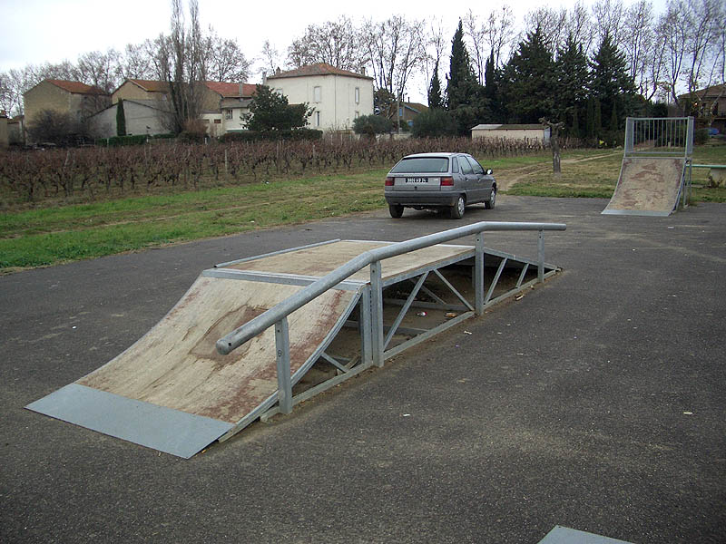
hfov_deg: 52.6
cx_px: 363
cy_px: 272
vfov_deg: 40.7
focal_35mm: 35
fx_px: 734
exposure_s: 1/100
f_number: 2.6
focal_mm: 5.8
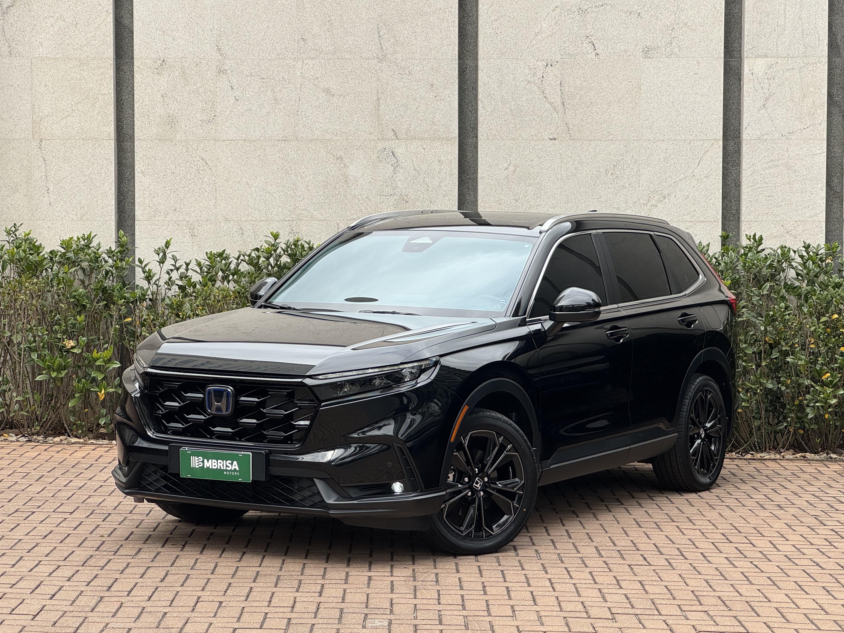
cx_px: 425
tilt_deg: -2.2
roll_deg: +0.5
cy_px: 321
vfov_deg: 18.4
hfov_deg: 24.4
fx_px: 1951
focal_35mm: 80
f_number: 2.8
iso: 25
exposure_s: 1/171
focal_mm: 9
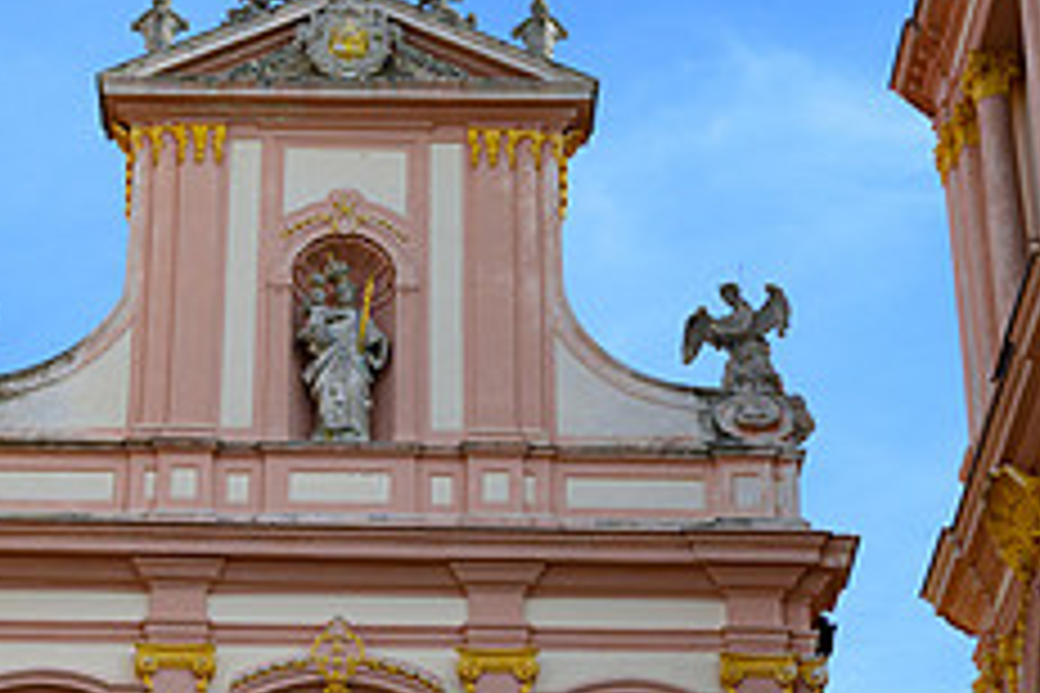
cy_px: 410
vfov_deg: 12.1
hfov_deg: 18.1
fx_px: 3264
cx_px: 369
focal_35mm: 113
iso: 90
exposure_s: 1/250
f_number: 8
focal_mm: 30
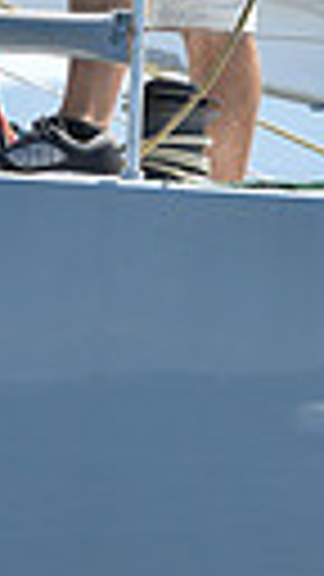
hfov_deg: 1.3
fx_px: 14112
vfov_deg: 2.3
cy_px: 122
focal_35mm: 924
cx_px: 160
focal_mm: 195
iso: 320
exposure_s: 1/1250
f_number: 7.1
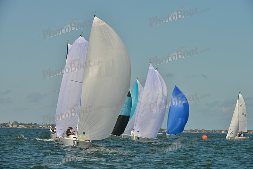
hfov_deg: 10.3
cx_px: 126
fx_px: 1406
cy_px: 84
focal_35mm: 200
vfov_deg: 6.9
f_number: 11
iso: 280
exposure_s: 1/1000
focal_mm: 200
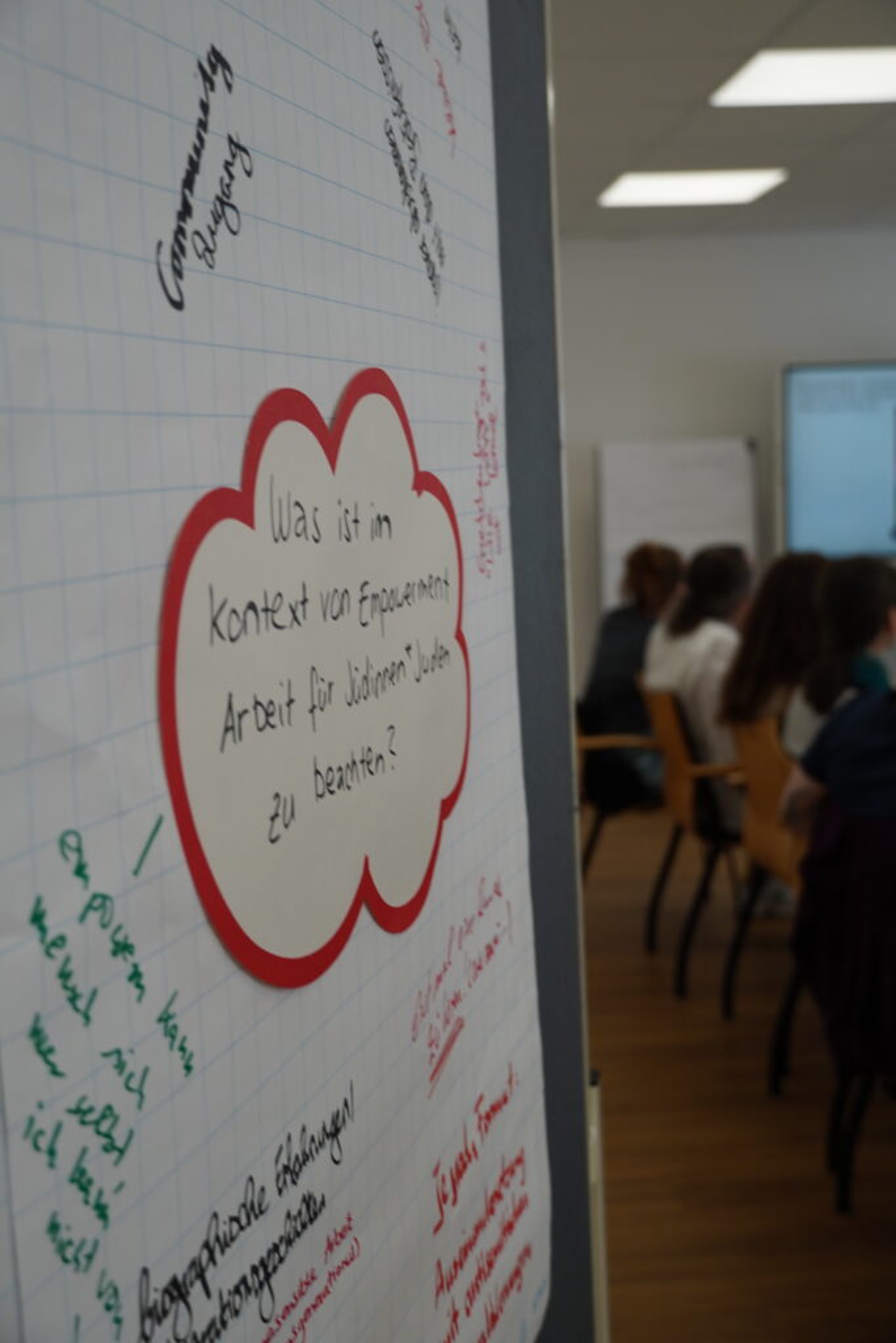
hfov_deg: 28.1
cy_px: 672
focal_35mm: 48
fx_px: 1791
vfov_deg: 41.1
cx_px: 448
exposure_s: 1/160
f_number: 4.5
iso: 320
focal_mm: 32
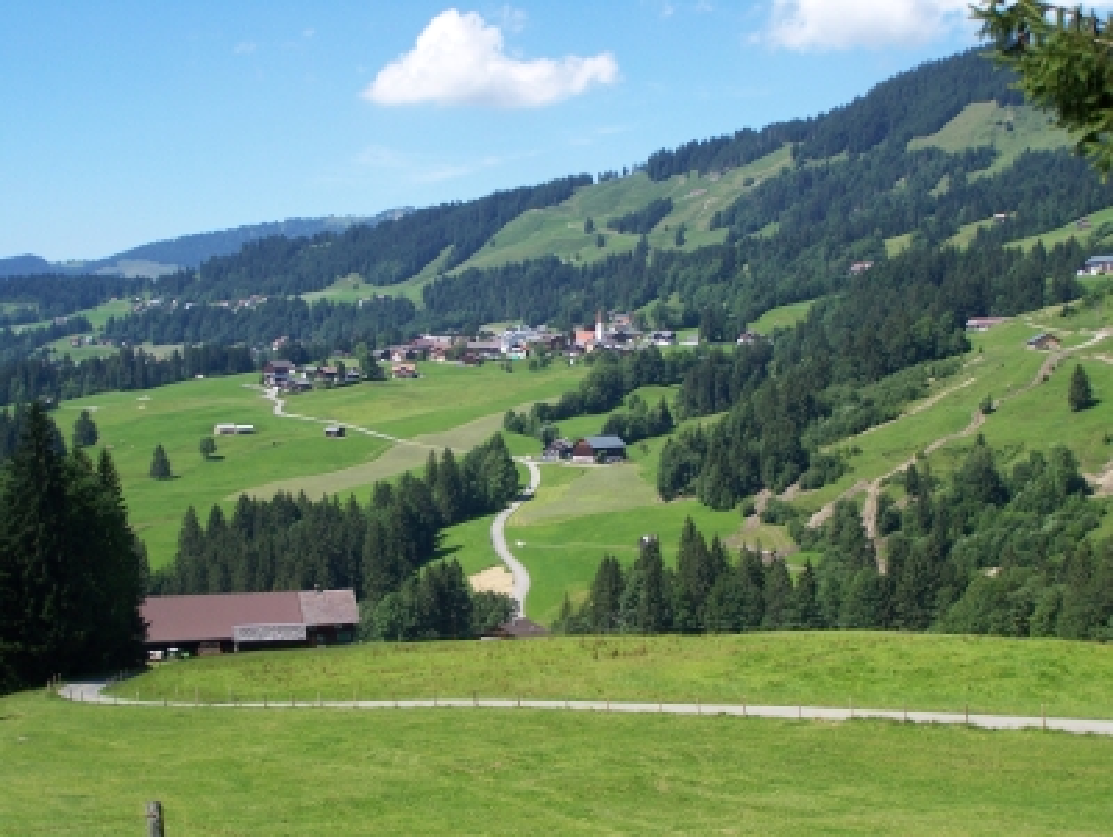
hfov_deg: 32.7
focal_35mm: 59
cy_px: 418
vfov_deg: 24.9
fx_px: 1899
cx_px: 556
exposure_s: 1/1000
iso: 80
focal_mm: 9.8
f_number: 3.1
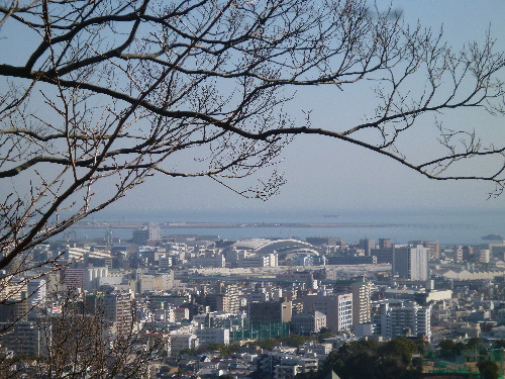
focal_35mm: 122
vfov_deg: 12.1
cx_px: 252
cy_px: 190
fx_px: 1780
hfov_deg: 16.1
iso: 100
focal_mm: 21.5
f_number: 5.9
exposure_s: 1/400
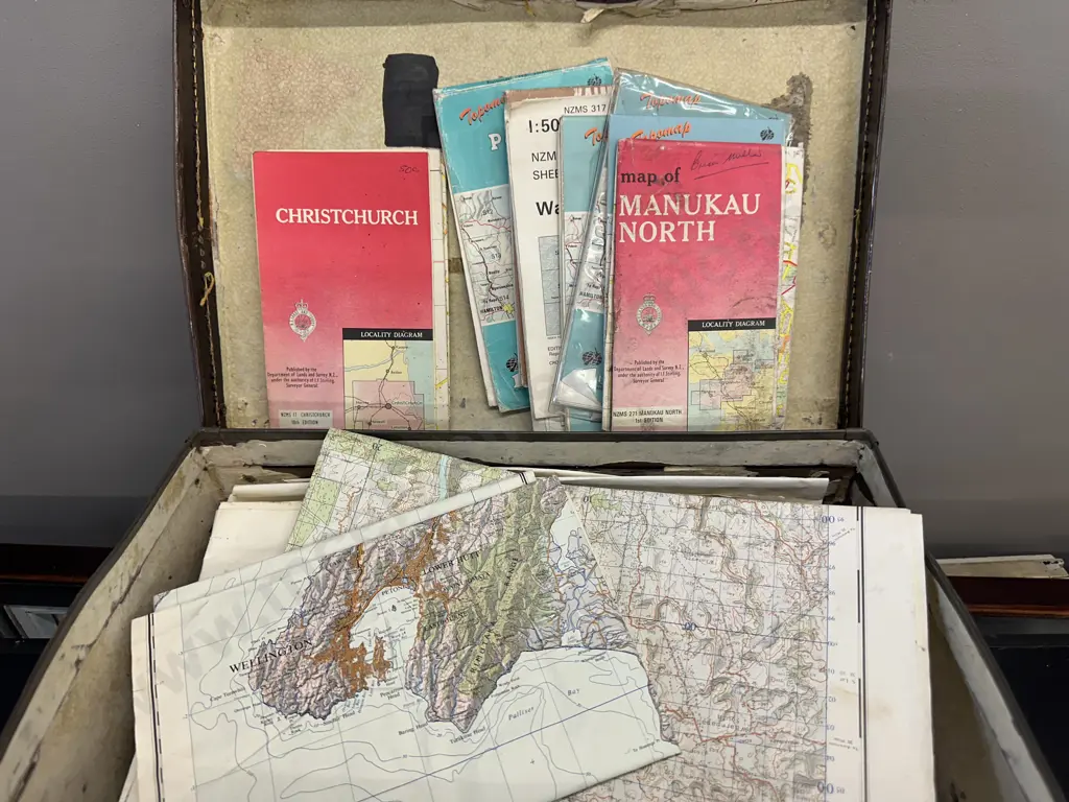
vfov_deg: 56.8
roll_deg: +0.1
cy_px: 401
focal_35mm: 24
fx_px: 741
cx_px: 534
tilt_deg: -36.8
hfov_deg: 71.6
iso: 100
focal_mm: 6.86
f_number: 1.78
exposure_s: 1/100
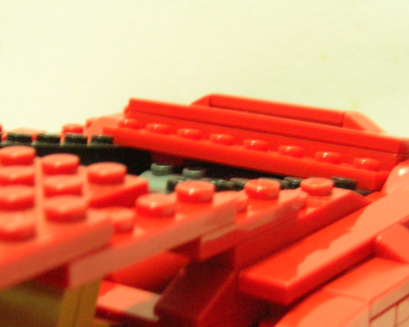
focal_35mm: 82
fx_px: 992
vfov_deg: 18.6
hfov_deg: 23.3
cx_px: 189
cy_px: 235
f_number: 3.1
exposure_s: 1/2.8
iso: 200
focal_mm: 7
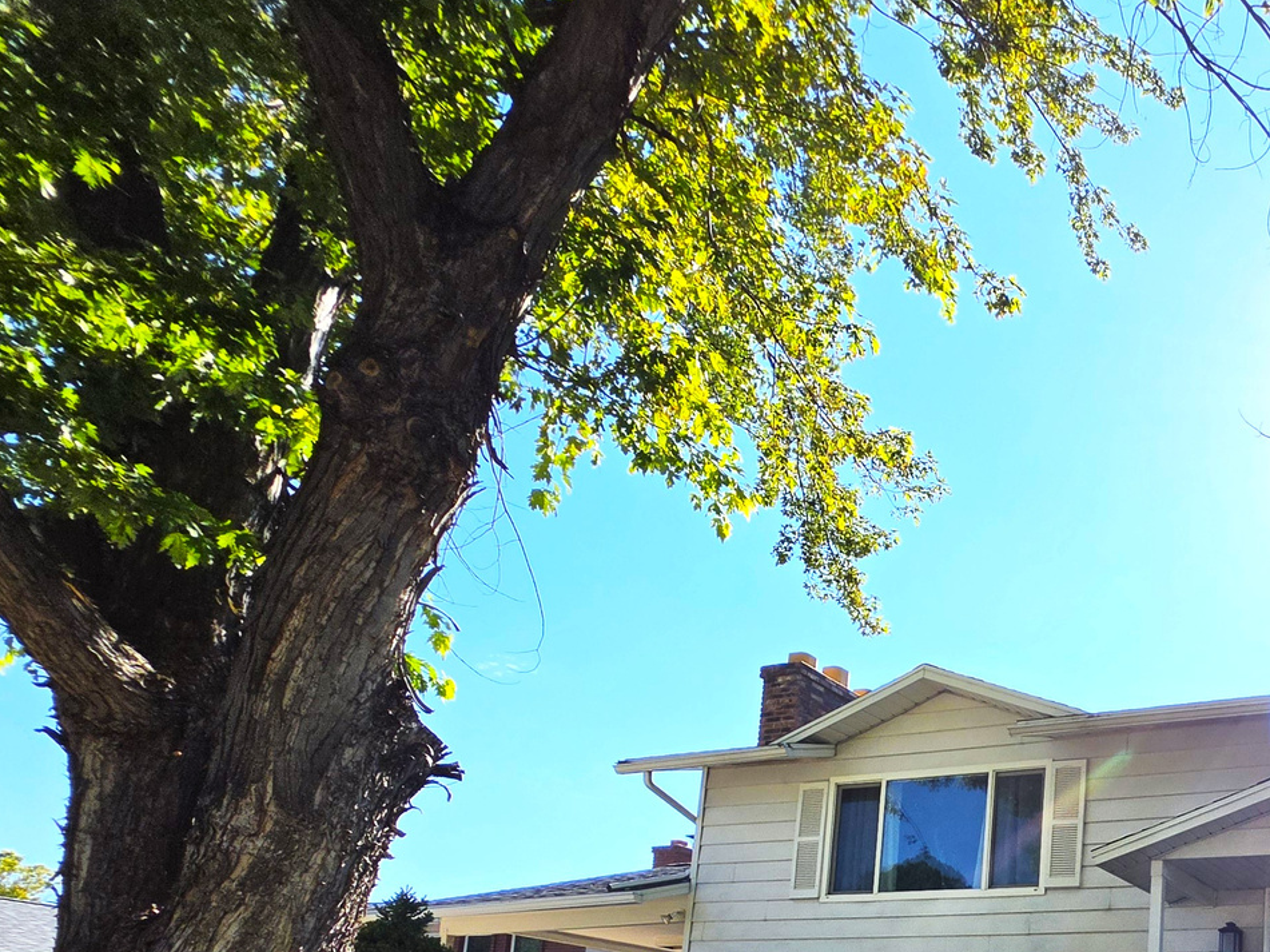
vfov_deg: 42.4
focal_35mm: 28
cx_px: 1206
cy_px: 967
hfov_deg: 53.1
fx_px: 1027
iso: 32
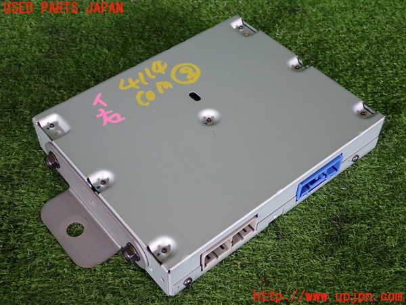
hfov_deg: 40.4
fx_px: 551
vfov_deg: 30.9
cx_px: 203
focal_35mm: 47
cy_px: 152
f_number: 3.1
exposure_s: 1/50
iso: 200
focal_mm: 8.4
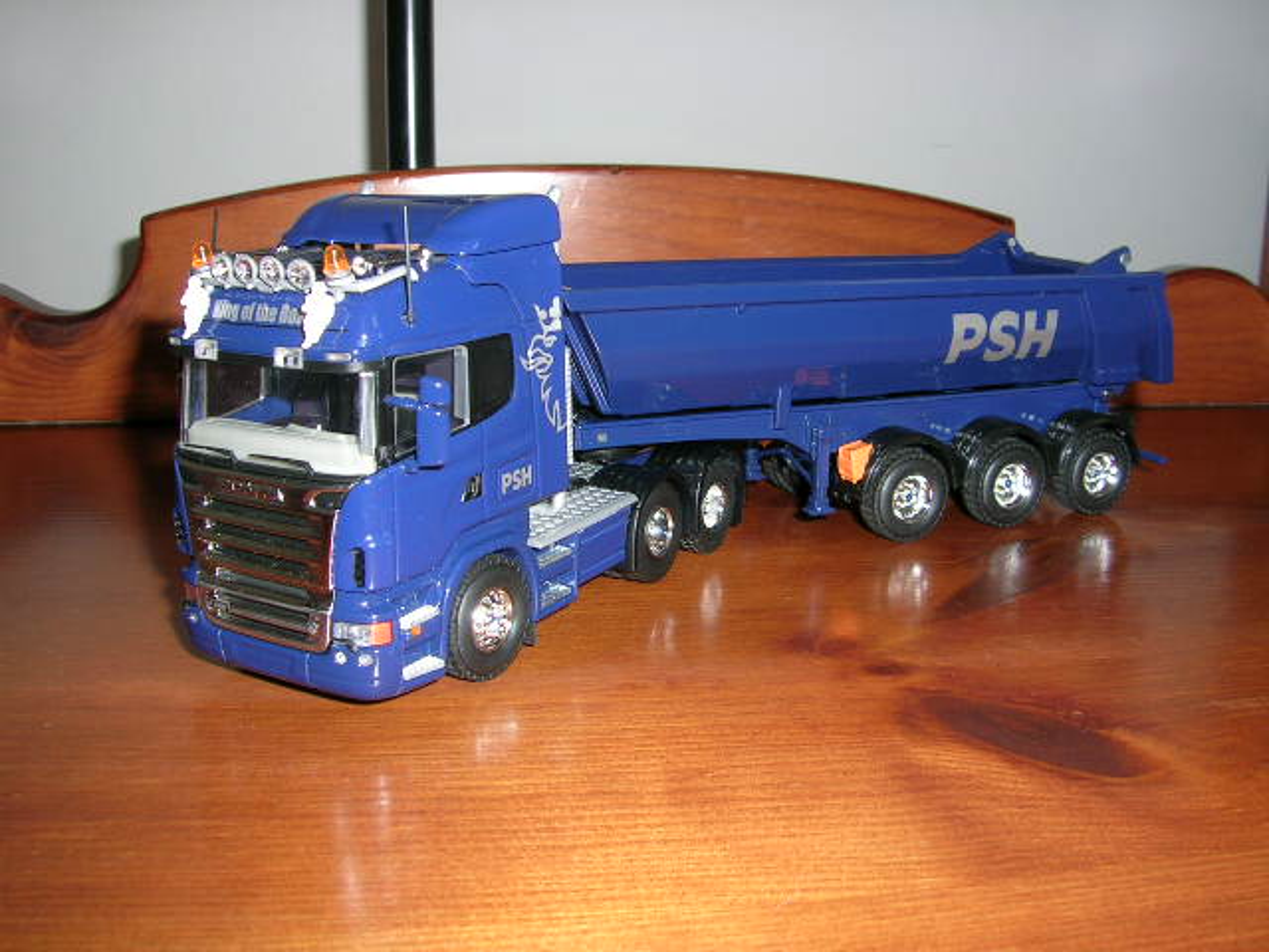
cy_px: 476
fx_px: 1283
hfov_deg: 52.6
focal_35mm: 35
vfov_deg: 40.7
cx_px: 634
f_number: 4.8
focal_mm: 5.4
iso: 50
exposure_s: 1/60.1
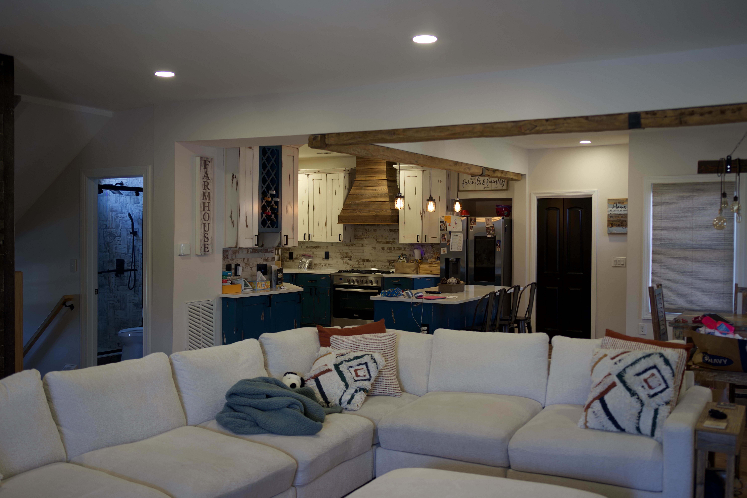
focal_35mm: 35
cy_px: 249
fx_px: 726
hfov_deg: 54.4
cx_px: 374
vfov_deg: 37.9
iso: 125
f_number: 2.2
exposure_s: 1/80
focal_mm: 35
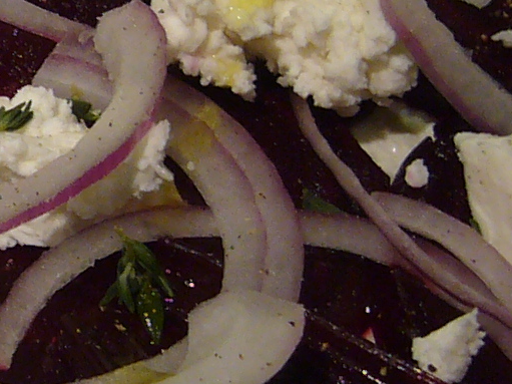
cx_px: -148
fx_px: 2854
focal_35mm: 193
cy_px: 184
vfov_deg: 7.7
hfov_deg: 10.1
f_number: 2.8
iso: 100
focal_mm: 5.8
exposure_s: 1/25
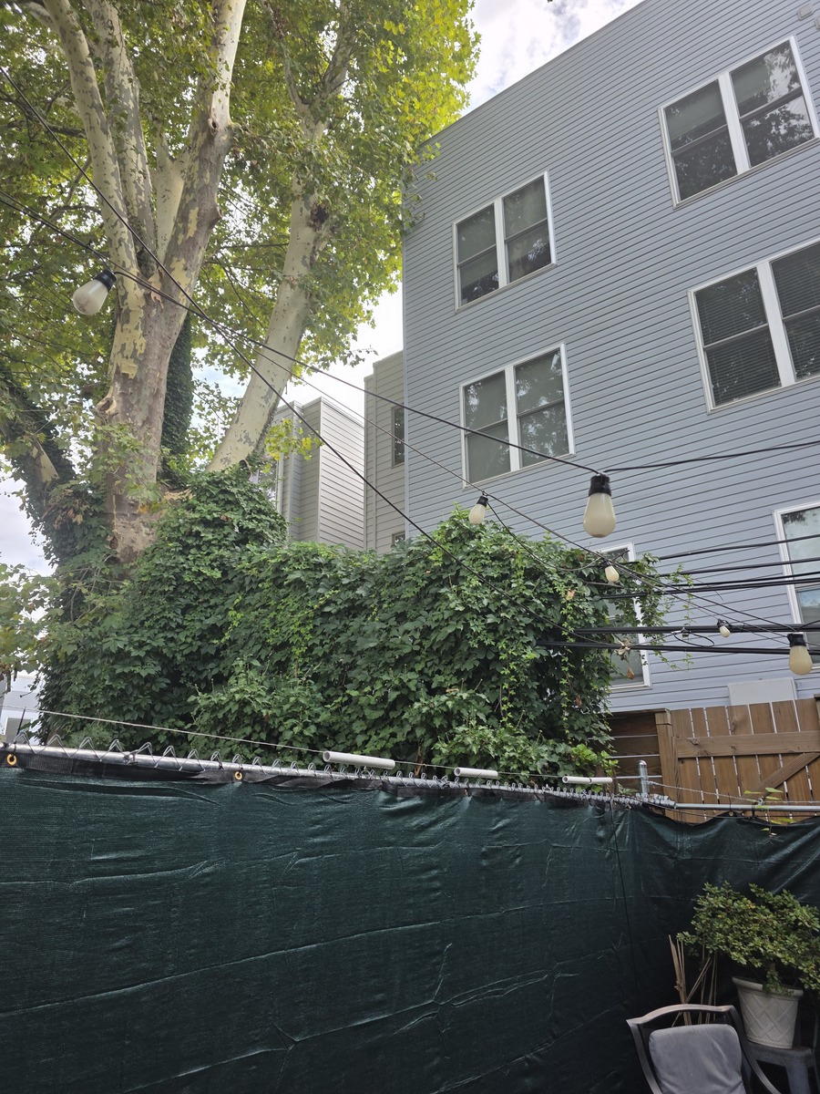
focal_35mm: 23
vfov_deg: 73.9
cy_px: 547
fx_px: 726
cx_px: 410
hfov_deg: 58.9
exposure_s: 1/1418
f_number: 1.7
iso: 80
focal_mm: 6.3
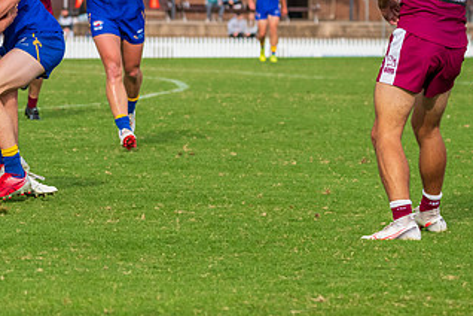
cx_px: 23
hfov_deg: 5.7
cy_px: 54
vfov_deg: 3.8
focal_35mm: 359
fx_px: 4716
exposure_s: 1/1250
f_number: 8
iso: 1000
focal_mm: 170
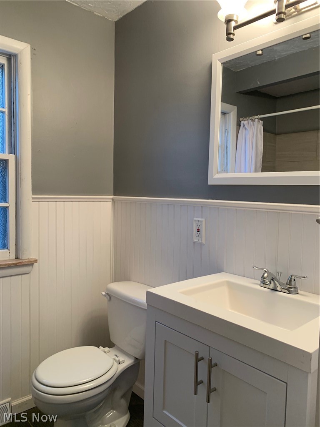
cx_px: 160
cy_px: 214
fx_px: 320
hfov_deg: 53.1
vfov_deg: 67.3
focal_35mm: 26
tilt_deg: -1.8
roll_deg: -1.8
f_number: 1.8
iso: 125
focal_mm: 4.25
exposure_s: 1/60
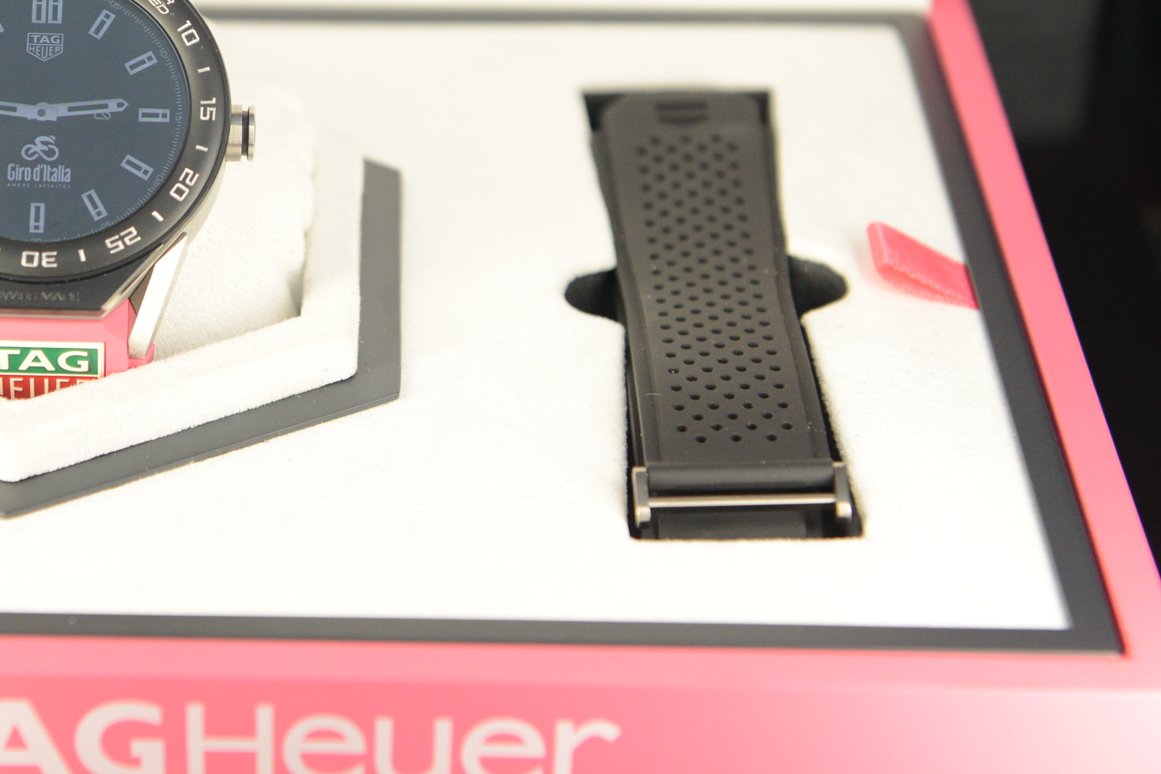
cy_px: 196
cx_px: 239
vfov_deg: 14.2
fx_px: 3096
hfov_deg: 21.0
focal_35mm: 96
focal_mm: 42
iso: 1250
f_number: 3.5
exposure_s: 1/250
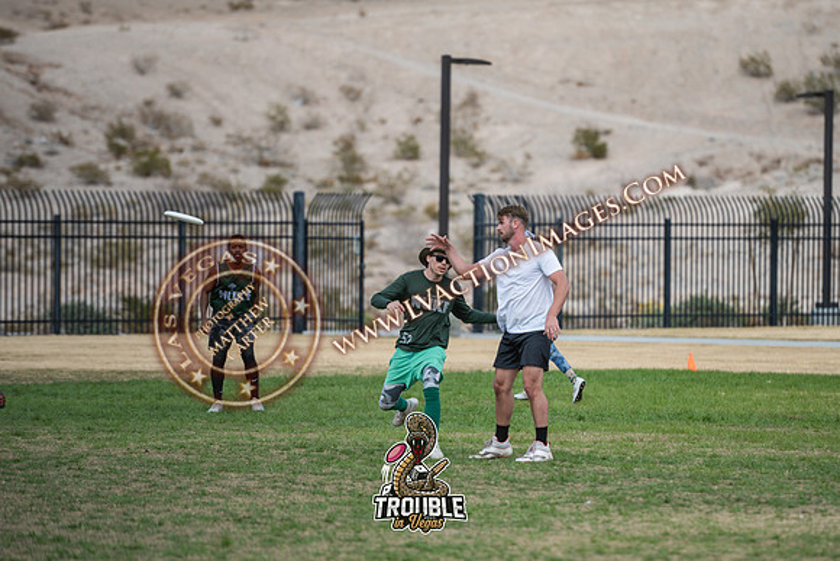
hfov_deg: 8.3
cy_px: 299
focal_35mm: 247
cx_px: 517
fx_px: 5774
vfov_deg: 5.6
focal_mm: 200
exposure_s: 1/3200
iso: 160
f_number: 3.2
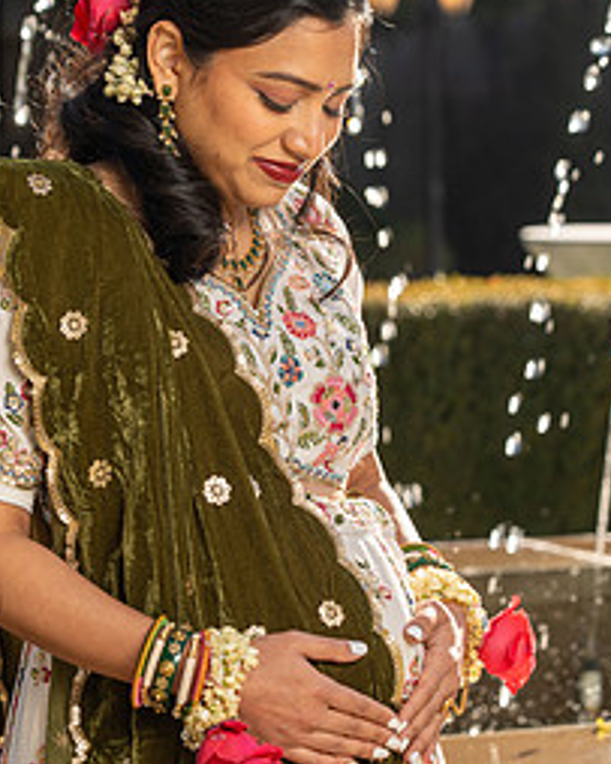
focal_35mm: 153
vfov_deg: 12.6
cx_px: 262
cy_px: 415
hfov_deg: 10.1
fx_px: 3460
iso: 100
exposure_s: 1/200
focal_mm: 92
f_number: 5.6
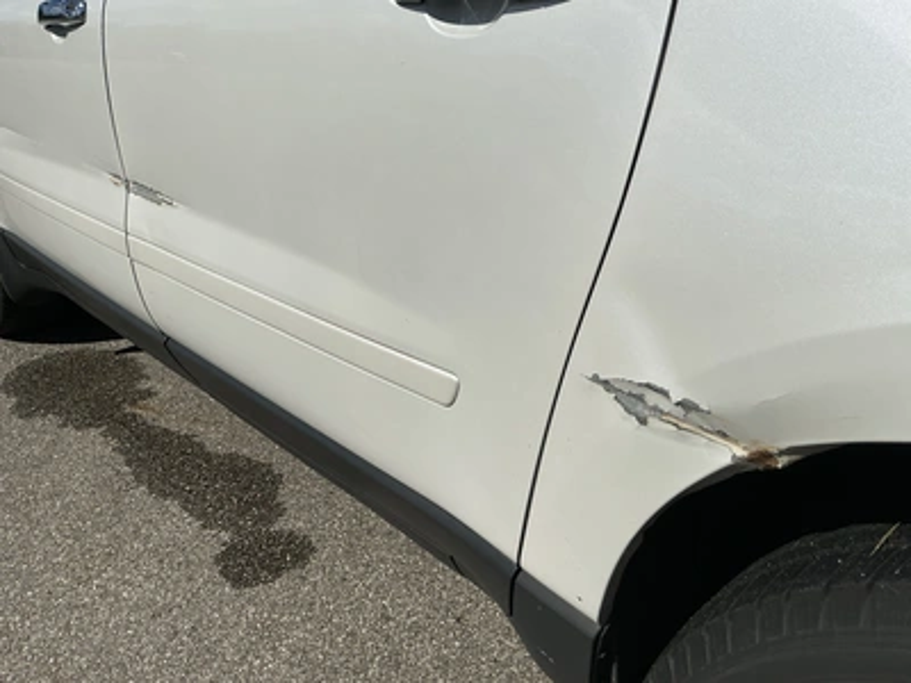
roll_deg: +0.9
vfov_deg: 49.7
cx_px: 456
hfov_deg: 63.4
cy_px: 342
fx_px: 737
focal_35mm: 28
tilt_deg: -24.0
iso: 25
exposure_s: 1/7407
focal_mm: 3
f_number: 1.8
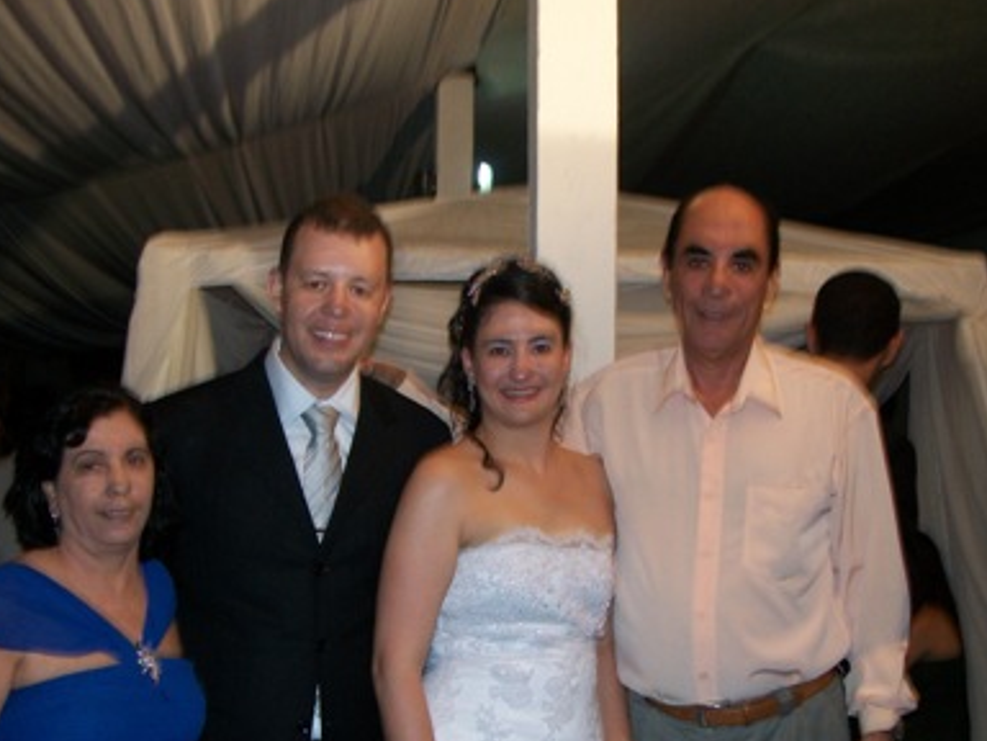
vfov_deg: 34.3
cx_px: 458
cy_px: 391
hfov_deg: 44.8
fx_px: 1198
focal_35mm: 42
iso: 80
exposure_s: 1/30
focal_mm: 6
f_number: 2.7
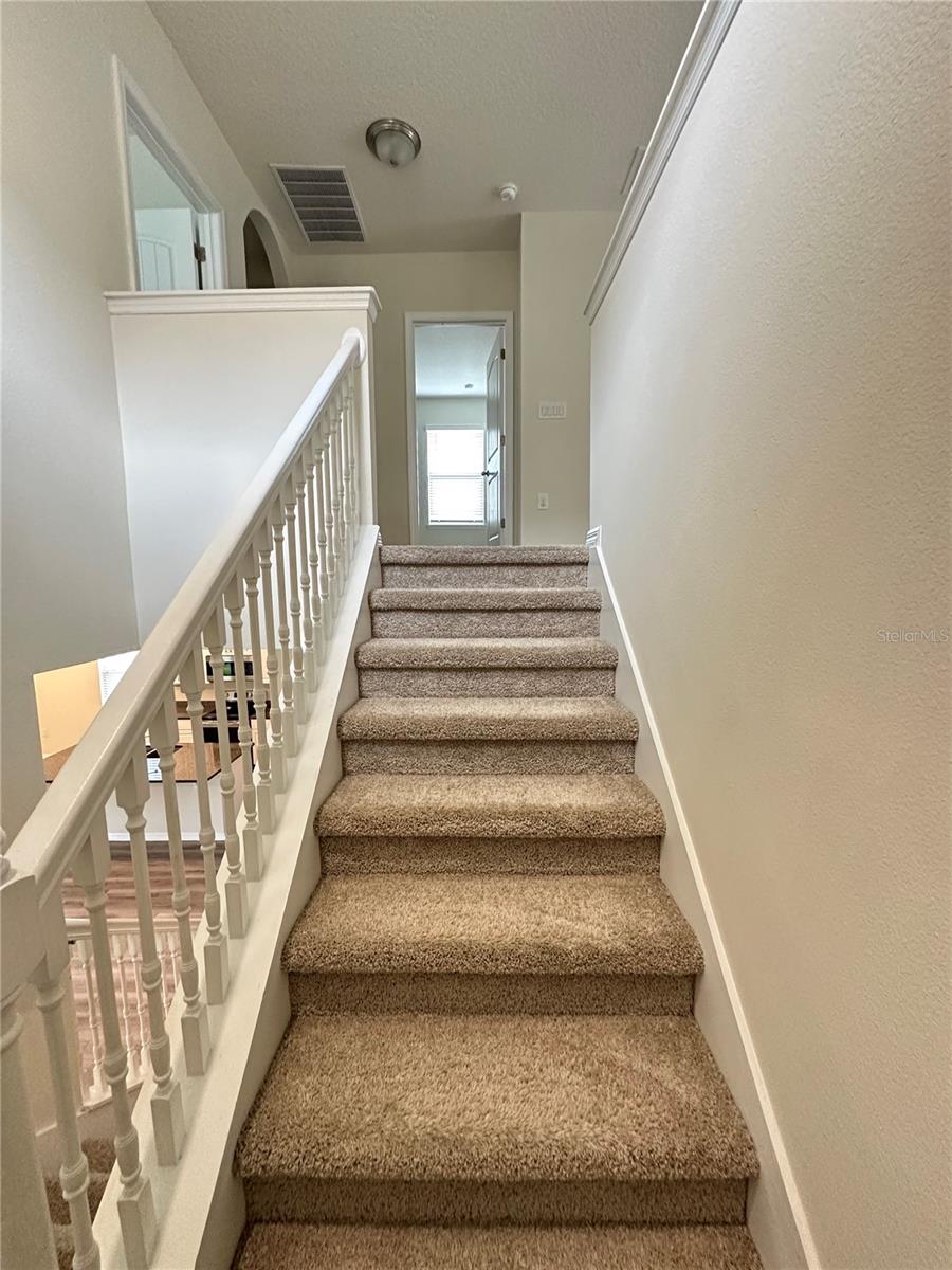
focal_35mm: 14
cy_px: 635
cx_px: 476
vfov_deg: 102.1
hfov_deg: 85.7
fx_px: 513
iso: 800
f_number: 2.2
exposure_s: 1/60
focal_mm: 2.22
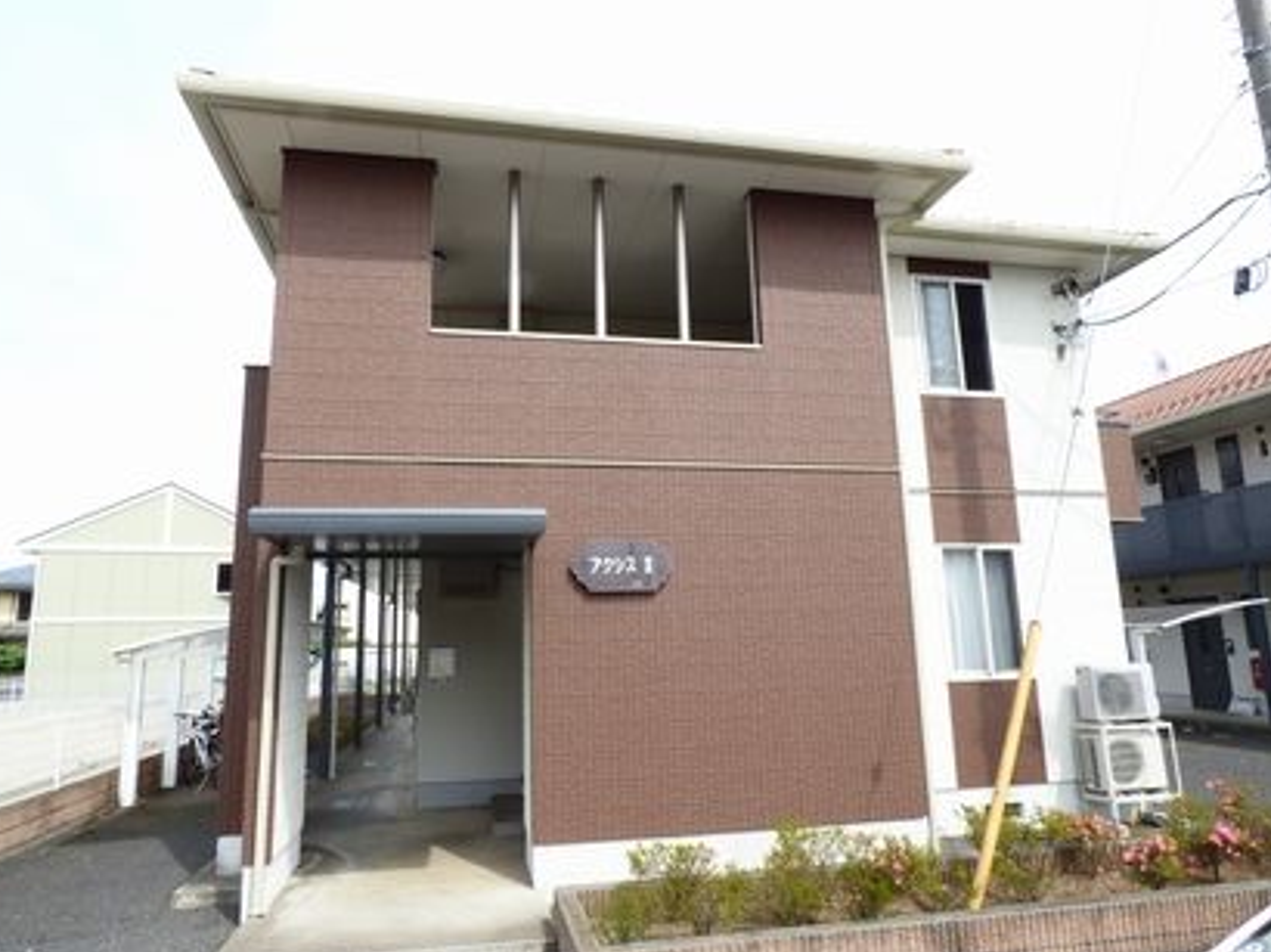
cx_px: 617
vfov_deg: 63.4
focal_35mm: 21
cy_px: 496
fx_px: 771
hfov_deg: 79.0
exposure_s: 1/250
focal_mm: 3.58
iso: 100
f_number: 5
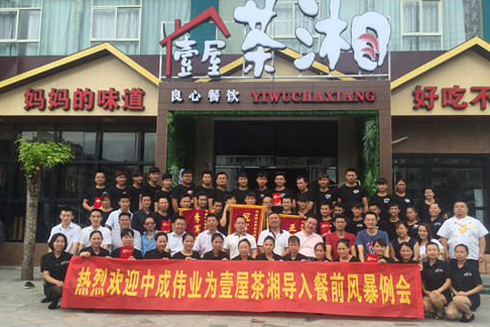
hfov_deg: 60.3
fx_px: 422
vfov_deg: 42.2
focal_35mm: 31
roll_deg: -3.0
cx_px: 248
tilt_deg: +5.2
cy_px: 185
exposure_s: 1/732
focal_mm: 4.15
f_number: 2.2
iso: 32
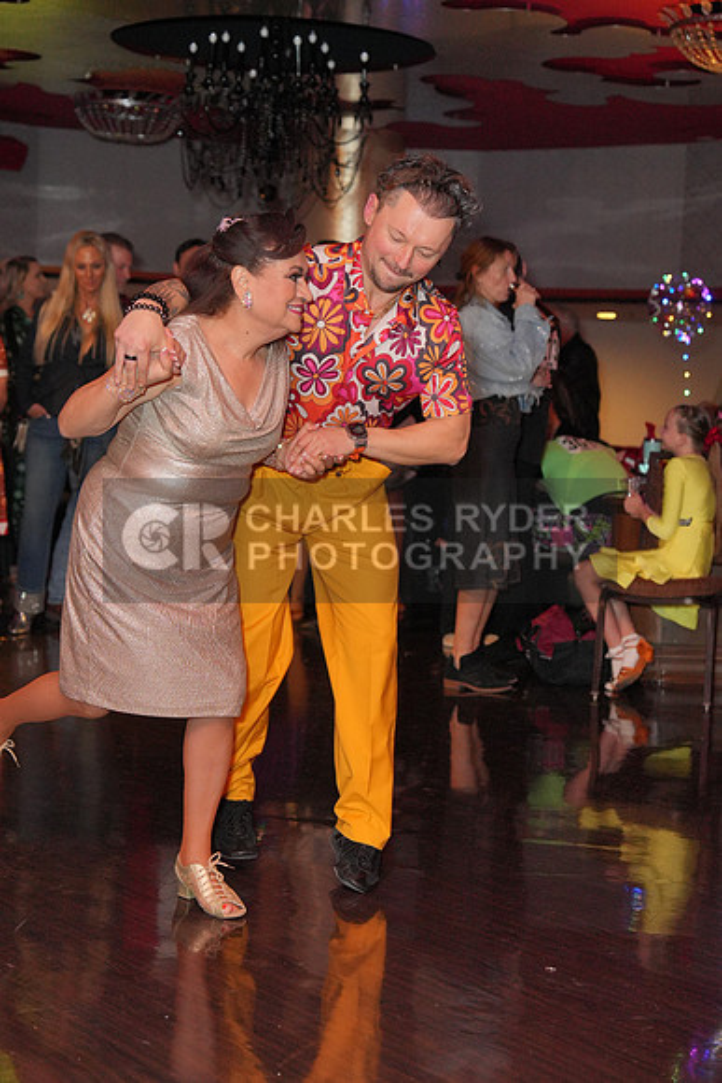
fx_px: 1864
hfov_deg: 21.9
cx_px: 361
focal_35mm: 62
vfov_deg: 32.4
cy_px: 542
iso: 4000
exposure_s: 1/200
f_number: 4
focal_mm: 62
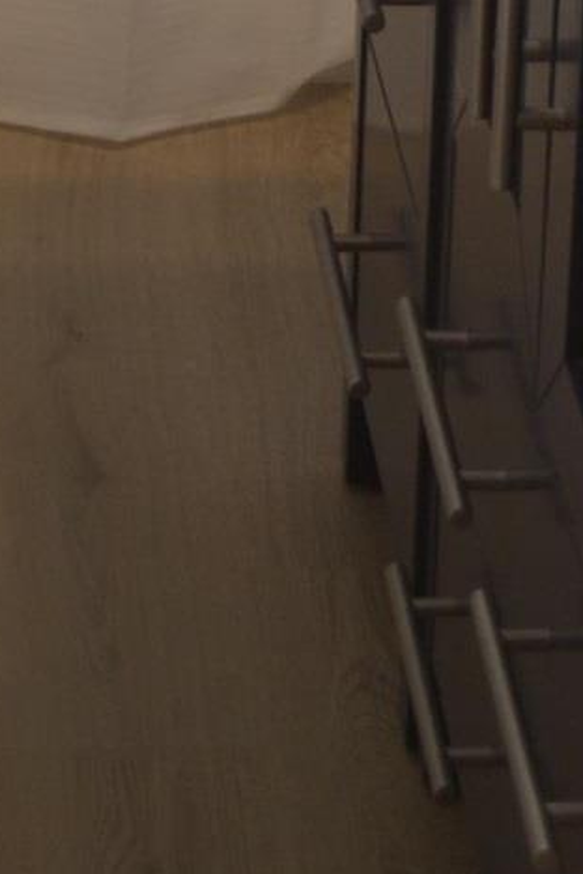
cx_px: 136
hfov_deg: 7.1
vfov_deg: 9.6
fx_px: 4664
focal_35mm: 192
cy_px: -1197
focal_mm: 26
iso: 250
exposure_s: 1/30
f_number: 4.2
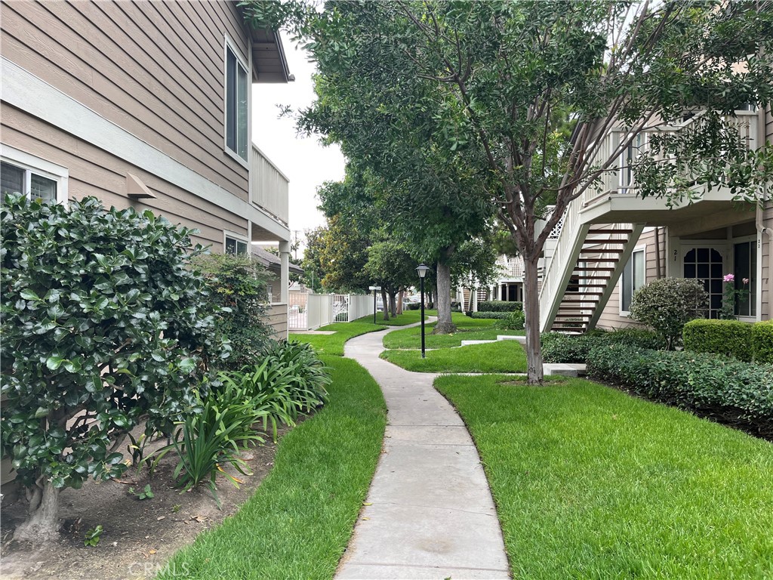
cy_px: 290
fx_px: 581
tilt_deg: +0.0
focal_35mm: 26
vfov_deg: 53.1
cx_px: 386
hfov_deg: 67.3
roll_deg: -0.3
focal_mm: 5.1
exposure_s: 1/133
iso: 40
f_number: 1.6
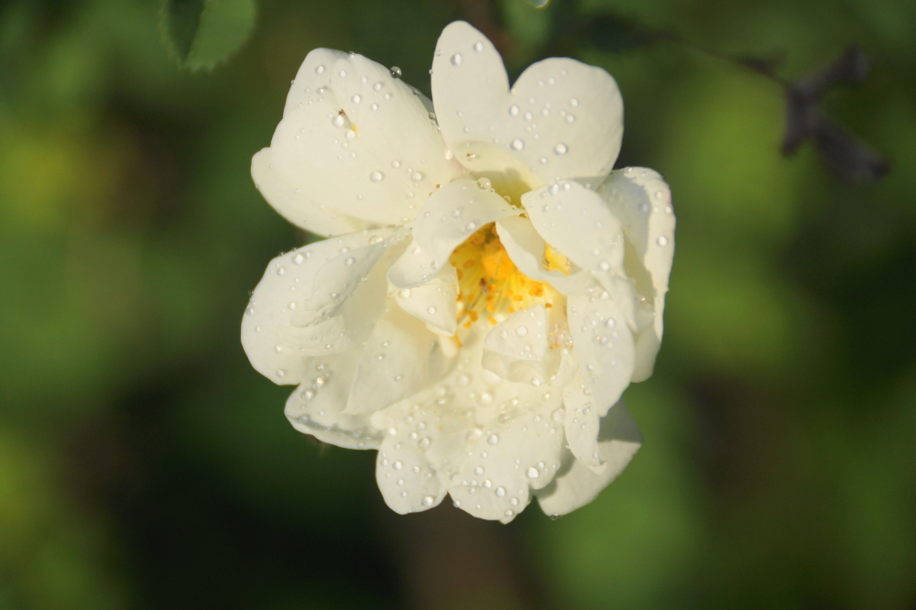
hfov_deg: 5.5
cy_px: 305
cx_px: 458
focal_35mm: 375
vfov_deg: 3.7
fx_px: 9538
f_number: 6.3
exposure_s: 1/400
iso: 160
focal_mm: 250
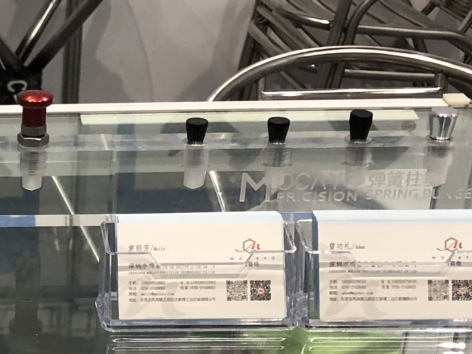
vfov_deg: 13.6
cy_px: 349
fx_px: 1459
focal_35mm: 107
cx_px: -167
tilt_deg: -27.9
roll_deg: +1.9
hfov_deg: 17.1
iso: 40
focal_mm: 3.99
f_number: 1.8
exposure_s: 1/25
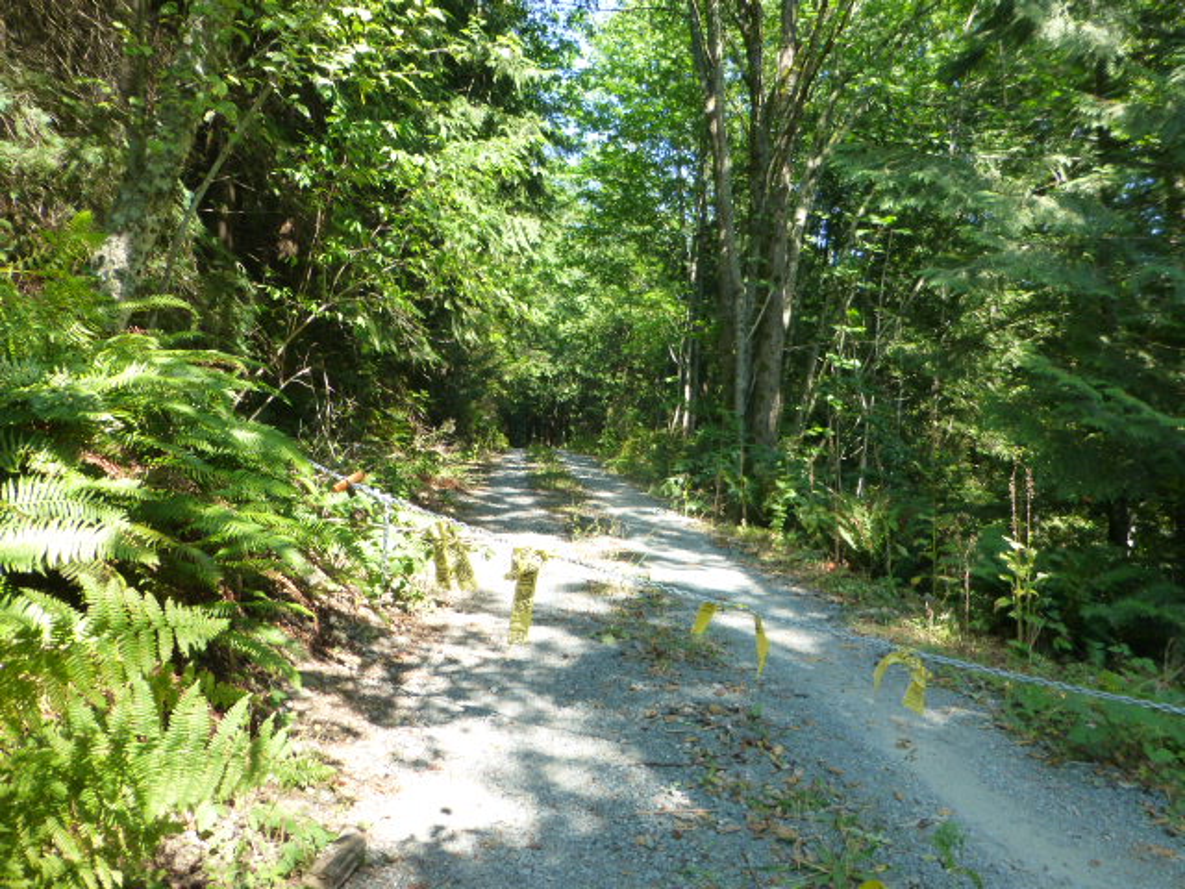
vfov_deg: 54.9
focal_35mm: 25
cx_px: 592
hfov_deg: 69.4
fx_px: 856
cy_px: 444
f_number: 3.3
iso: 160
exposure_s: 1/100
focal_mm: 4.4
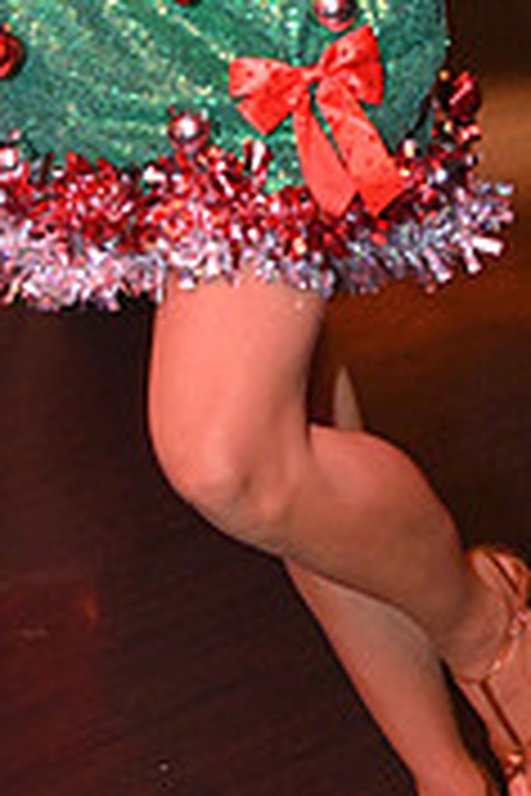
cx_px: 416
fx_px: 2544
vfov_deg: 17.0
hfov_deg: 11.9
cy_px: -171
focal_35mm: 115
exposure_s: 1/100
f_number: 4
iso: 4000
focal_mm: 35
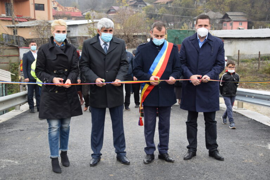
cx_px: 135
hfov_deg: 37.8
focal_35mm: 52
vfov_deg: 25.8
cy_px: 90
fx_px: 394
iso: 400
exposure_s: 1/60
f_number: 4.5
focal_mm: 35
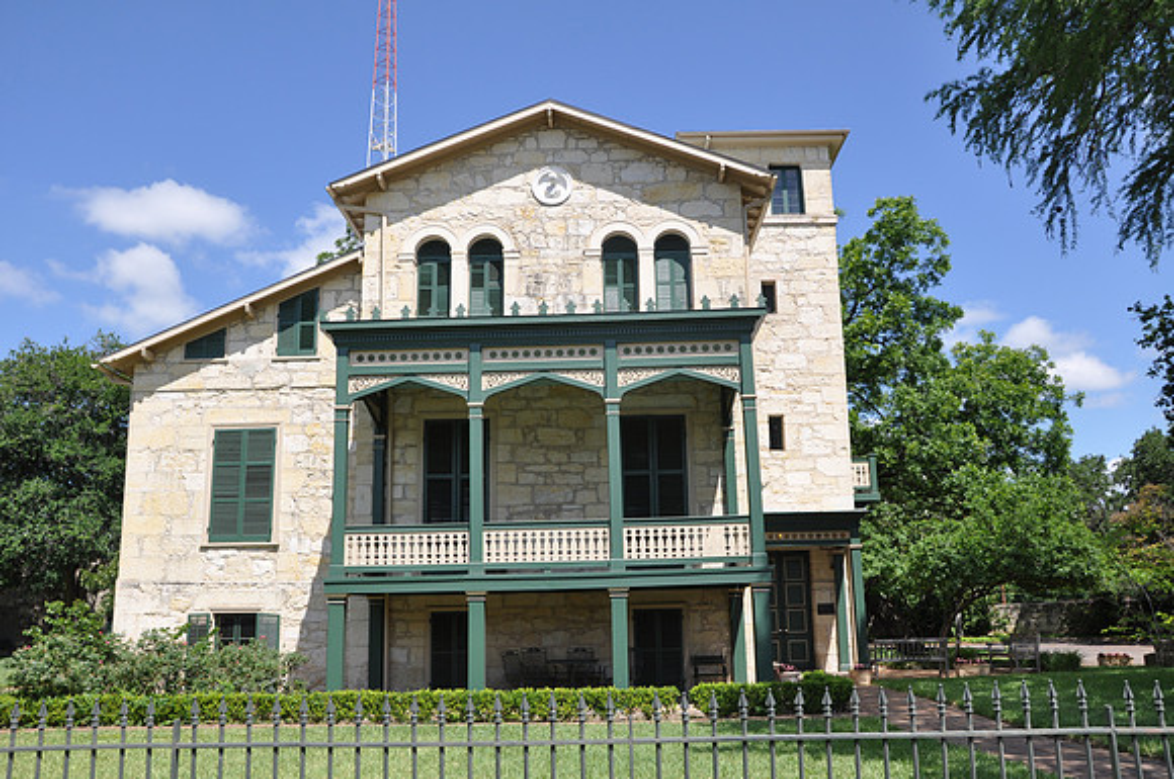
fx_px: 1026
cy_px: 390
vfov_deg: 41.6
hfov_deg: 59.6
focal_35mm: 32
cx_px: 587
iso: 200
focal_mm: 21
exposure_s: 1/250
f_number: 8
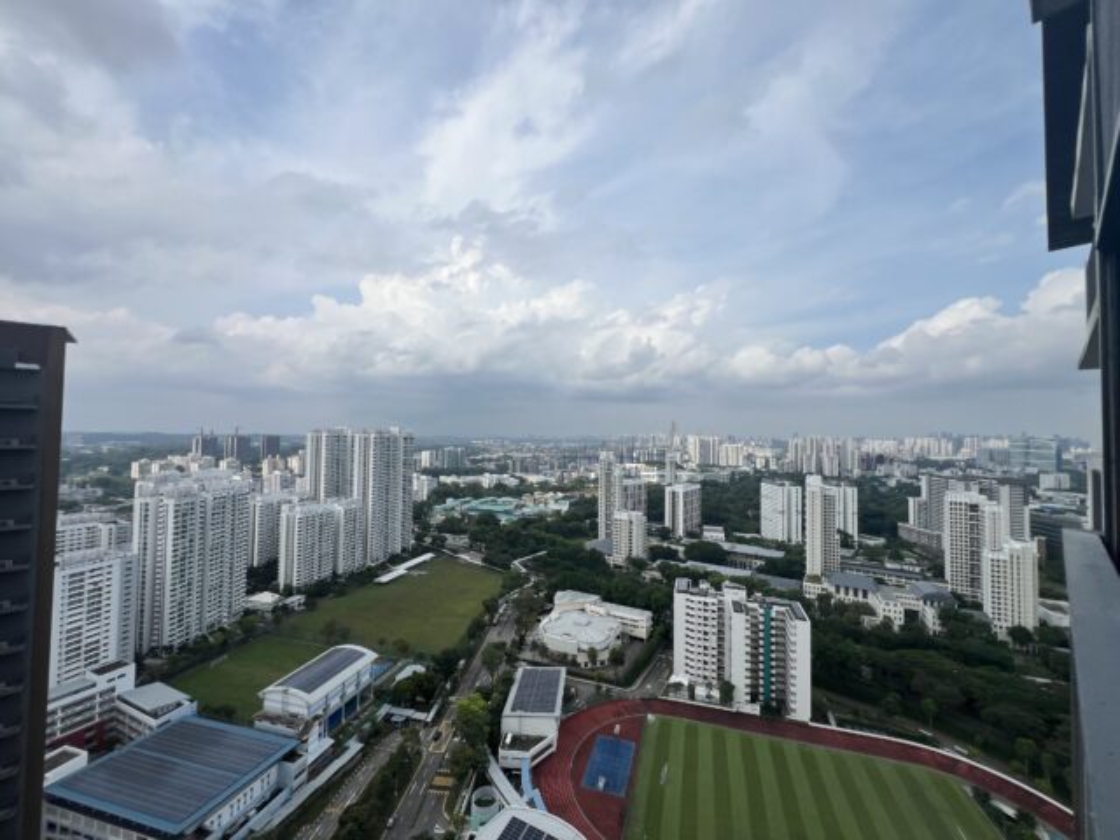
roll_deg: -1.3
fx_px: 421
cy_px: 420
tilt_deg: +2.1
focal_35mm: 13
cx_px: 560
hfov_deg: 106.2
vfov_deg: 89.9
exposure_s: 1/2481
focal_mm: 1.57
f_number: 1.8
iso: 32
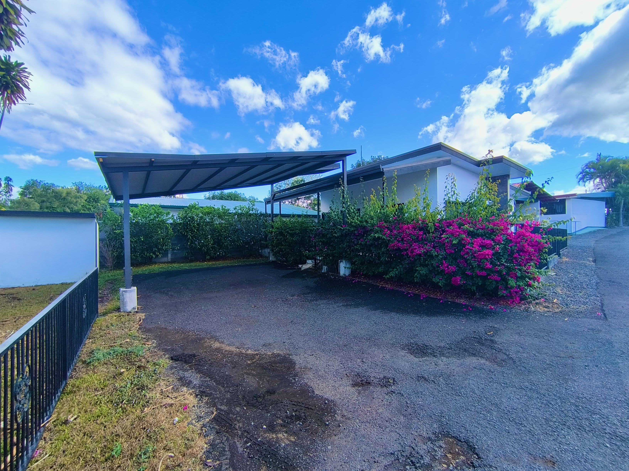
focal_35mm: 16
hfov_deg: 94.5
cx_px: 314
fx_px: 291
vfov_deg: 78.1
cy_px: 236
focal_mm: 1.65
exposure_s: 1/652
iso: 50
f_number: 2.2
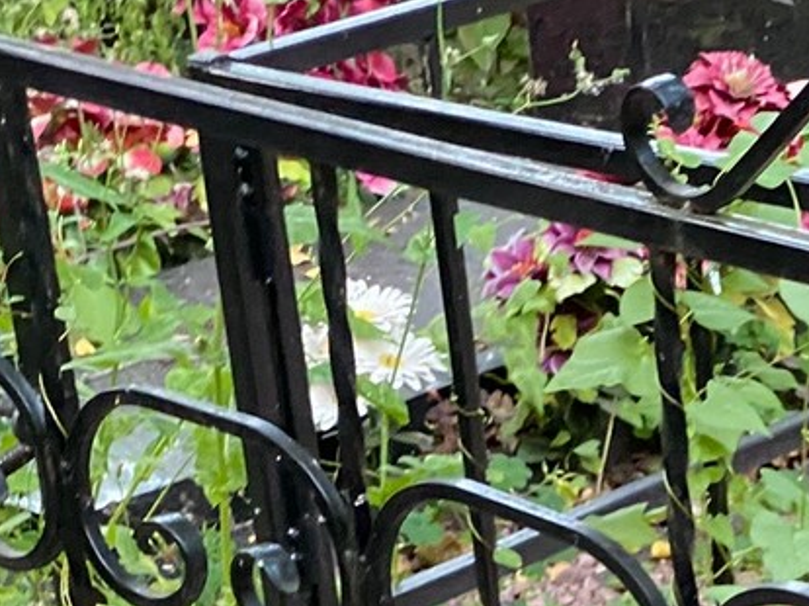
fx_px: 4228
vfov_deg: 8.0
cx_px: 1075
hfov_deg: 10.7
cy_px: 991
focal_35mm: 181
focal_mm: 6
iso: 160
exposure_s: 1/81
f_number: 2
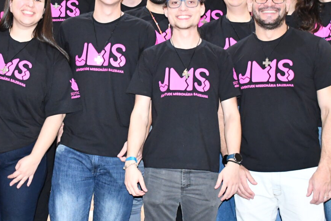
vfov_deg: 17.2
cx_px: 110
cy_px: 56
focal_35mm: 79
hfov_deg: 25.5
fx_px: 726
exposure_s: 1/60
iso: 2800
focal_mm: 24
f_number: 3.8
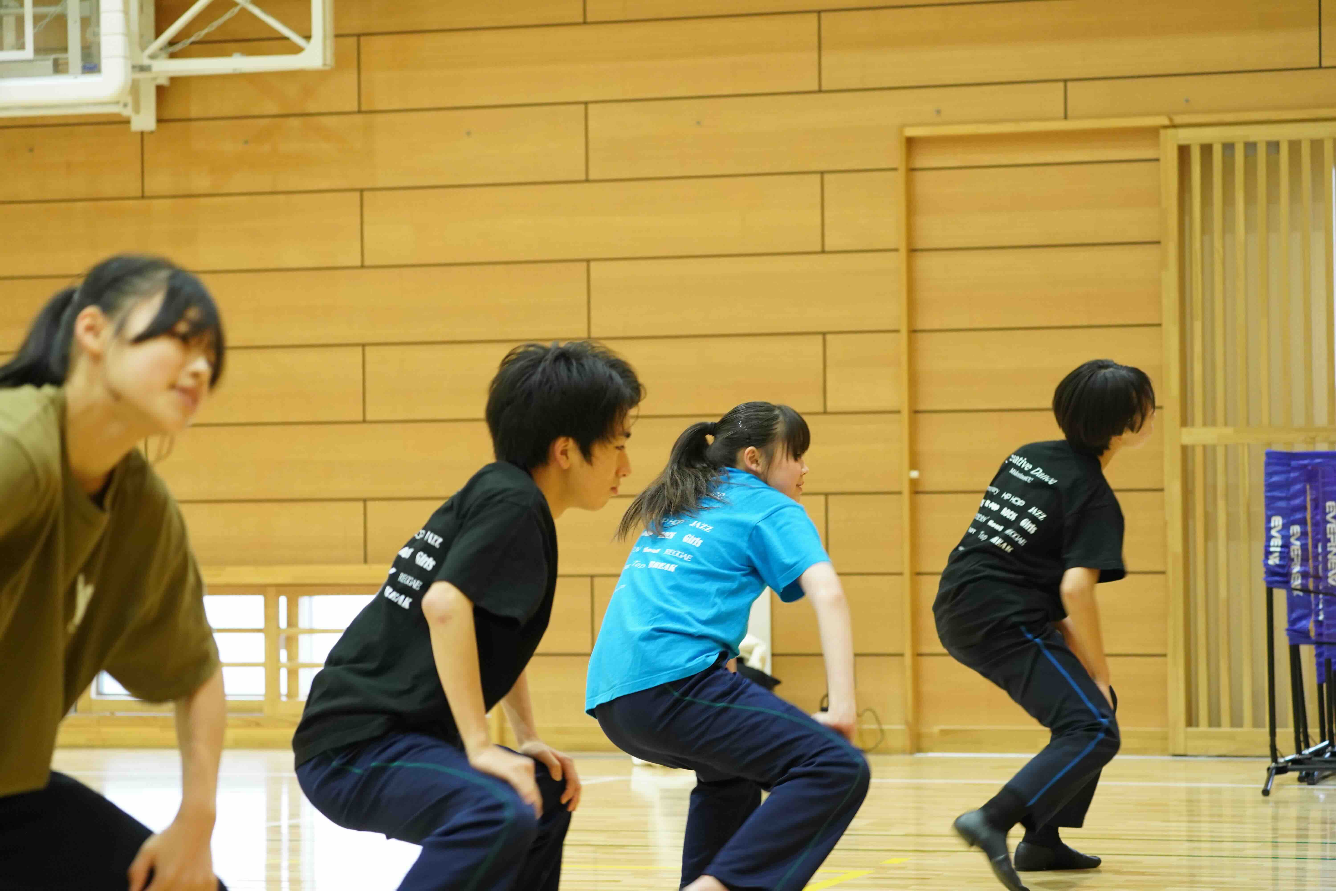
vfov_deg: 13.2
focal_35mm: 104
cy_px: 446
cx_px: 668
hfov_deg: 19.6
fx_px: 3859
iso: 3200
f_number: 4.5
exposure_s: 1/100
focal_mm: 104
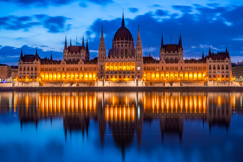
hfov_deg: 41.1
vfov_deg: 28.1
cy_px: 81
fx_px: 324
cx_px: 122
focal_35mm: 48
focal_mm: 48
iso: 100
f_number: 8
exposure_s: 30
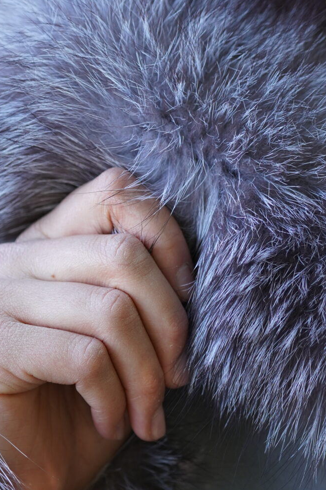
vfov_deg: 10.3
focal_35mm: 200
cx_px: 251
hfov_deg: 6.9
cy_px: 146
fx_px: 2717
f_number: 2.8
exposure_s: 1/320
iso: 320
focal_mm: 77
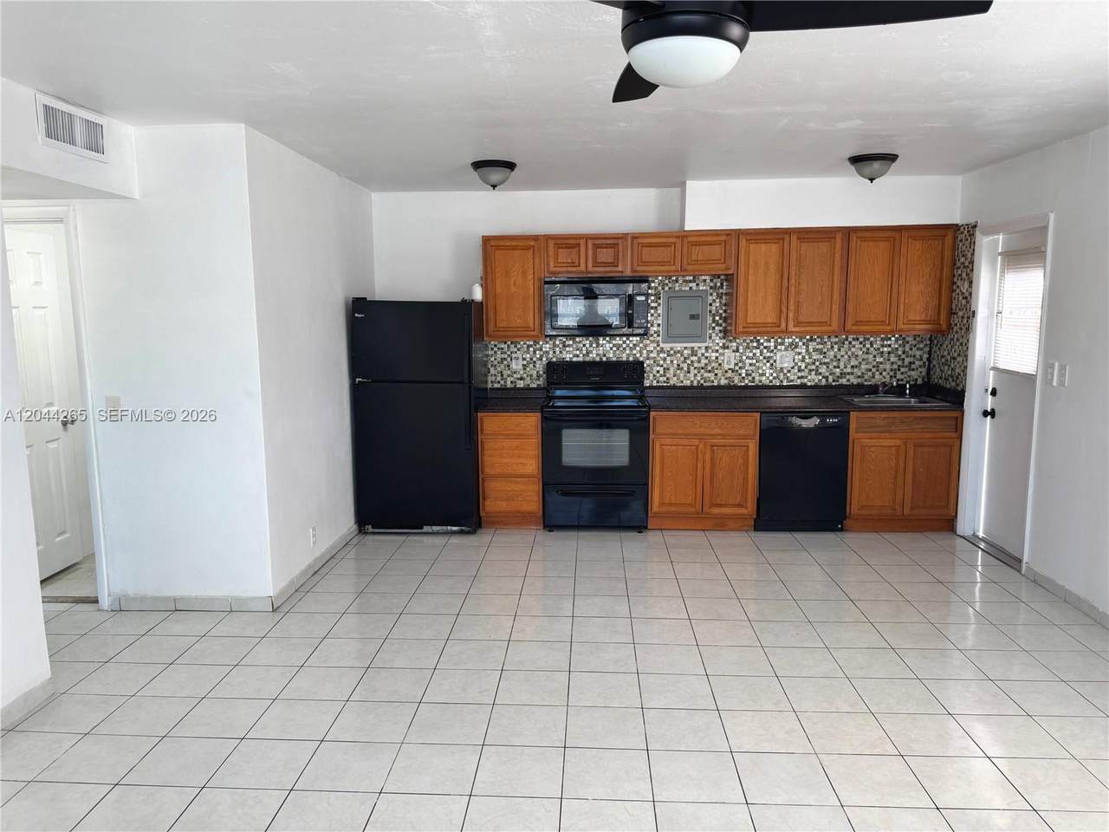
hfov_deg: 71.6
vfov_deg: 56.8
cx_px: 554
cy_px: 416
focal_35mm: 24
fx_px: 769
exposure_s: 1/120
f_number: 1.78
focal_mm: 6.76
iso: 125
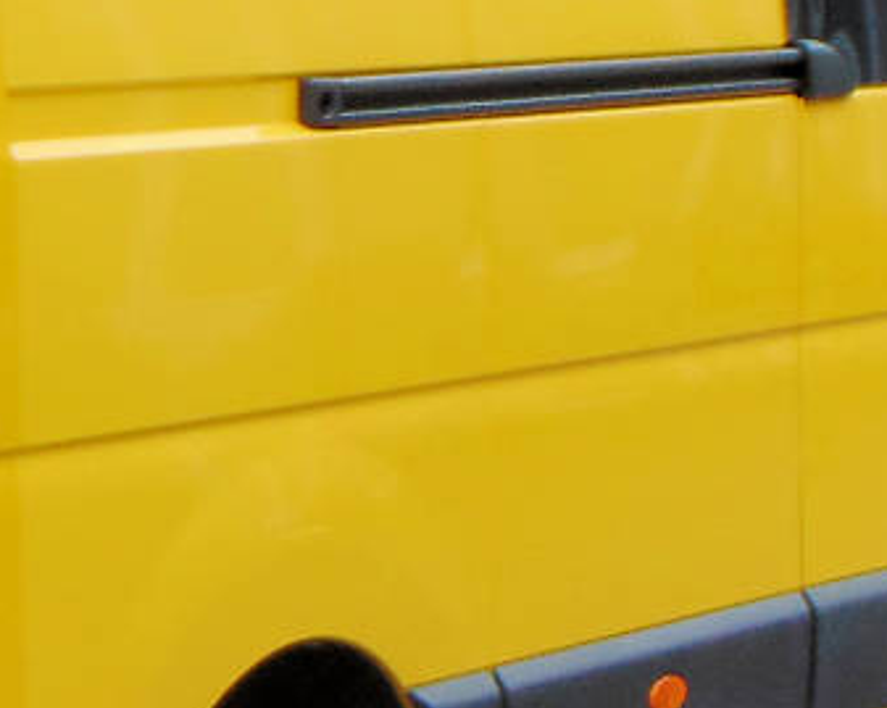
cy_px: 224
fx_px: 6085
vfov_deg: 6.7
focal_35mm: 232
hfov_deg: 8.2
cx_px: -192
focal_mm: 9
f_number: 3.5
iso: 80
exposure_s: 1/320
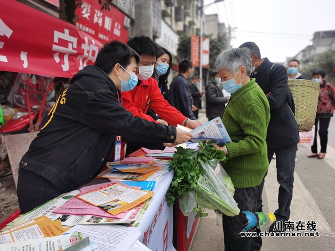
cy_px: 126
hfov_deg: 65.3
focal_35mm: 27
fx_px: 261
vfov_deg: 51.4
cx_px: 168
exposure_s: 1/365
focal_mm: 5.58
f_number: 1.8
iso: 50
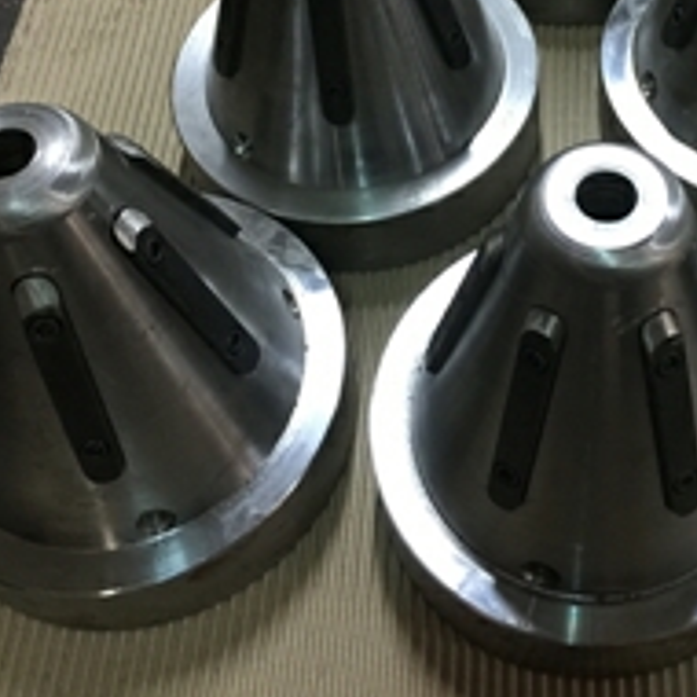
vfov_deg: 30.1
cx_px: 525
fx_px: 1253
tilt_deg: -51.5
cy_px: 110
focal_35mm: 55
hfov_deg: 30.6
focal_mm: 4.15
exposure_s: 1/10
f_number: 2.2
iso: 125
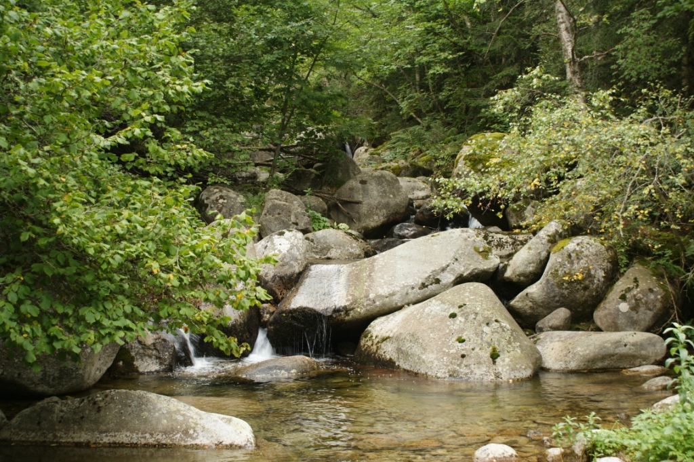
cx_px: 347
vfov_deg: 25.7
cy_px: 231
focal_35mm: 52
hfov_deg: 37.9
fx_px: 1011
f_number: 5.6
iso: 100
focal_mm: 35
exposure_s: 1/30
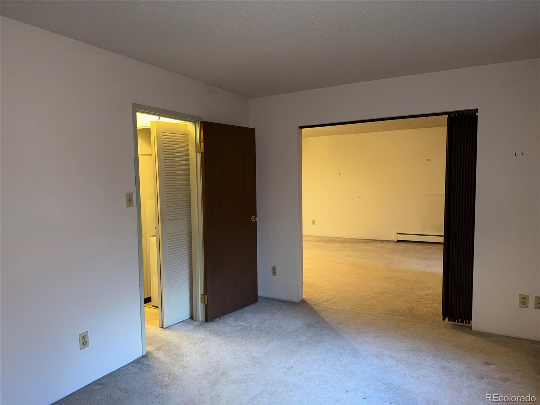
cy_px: 202
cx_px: 270
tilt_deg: -3.6
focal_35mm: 24
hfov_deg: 71.6
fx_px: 374
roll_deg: +0.6
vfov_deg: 56.8
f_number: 1.78
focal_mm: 6.76
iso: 80
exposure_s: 1/14
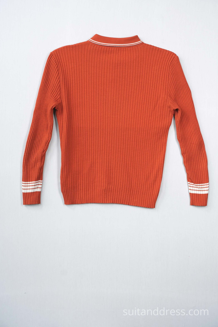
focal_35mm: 62
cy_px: 164
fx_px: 559
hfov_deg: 22.1
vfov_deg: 32.6
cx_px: 109
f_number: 7.1
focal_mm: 41
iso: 320
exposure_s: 1/50
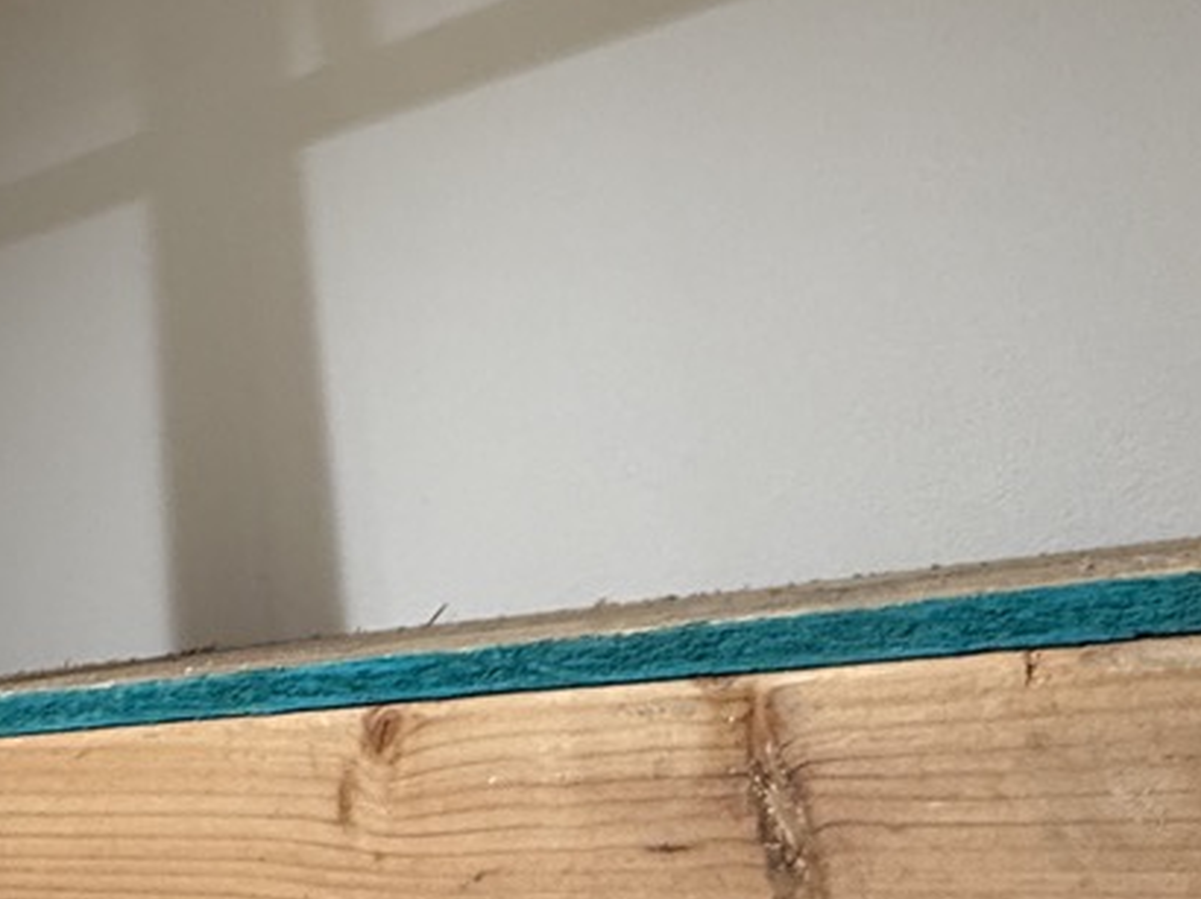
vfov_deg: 32.6
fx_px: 1422
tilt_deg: +24.1
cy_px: 23
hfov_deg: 44.9
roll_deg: +6.6
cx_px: 369
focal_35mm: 41
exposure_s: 1/60
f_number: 2.2
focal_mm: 2.22
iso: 320
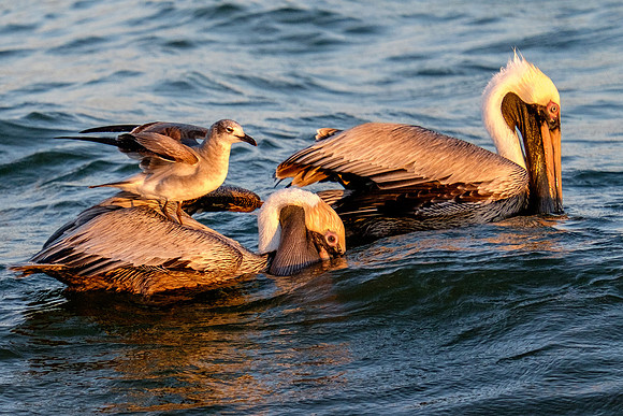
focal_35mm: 499
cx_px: 228
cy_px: 252
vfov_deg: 2.8
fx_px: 8638
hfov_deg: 4.1
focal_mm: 200
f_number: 5.6
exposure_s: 1/1000
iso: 800
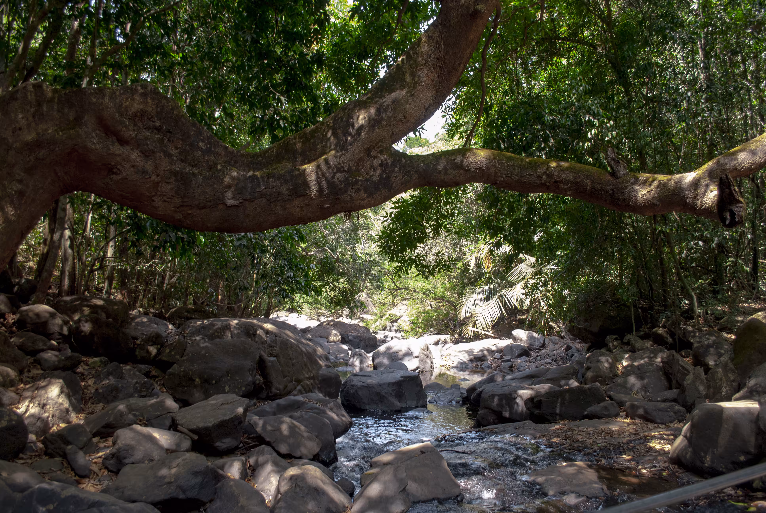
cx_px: 383
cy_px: 256
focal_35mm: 27
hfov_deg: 67.3
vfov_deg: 48.0
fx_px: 575
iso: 200
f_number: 5
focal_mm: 18
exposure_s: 1/60
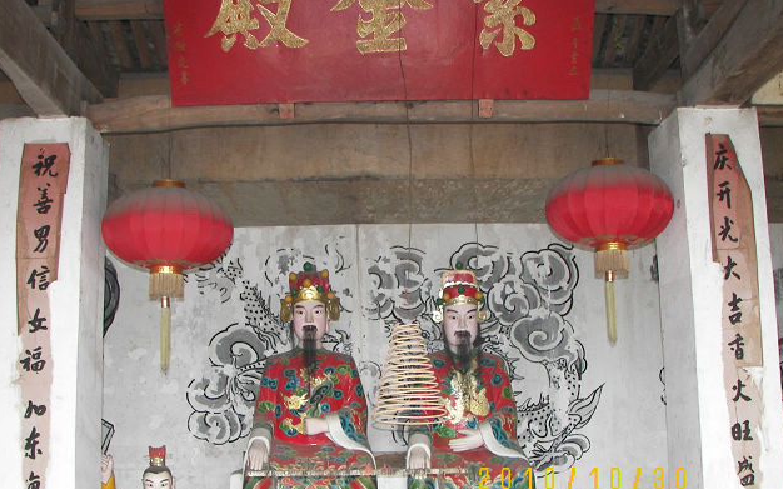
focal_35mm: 39
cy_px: 258
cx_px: 397
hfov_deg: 50.4
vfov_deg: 32.7
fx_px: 832
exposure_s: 1/30
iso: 100
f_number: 2.8
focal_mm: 6
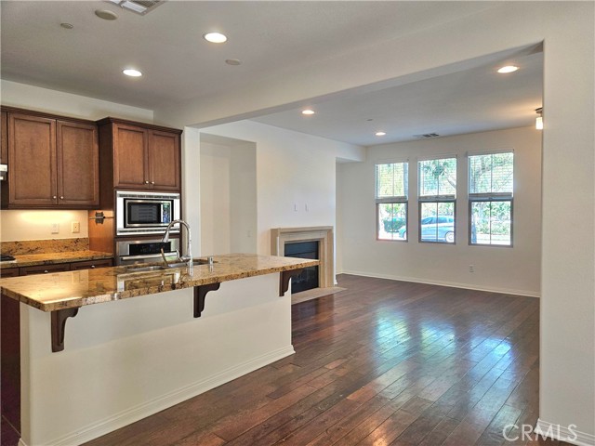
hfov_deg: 73.9
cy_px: 223
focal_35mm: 23
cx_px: 298
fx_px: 395
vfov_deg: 58.9
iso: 80
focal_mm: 5.4
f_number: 1.8
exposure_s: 1/120
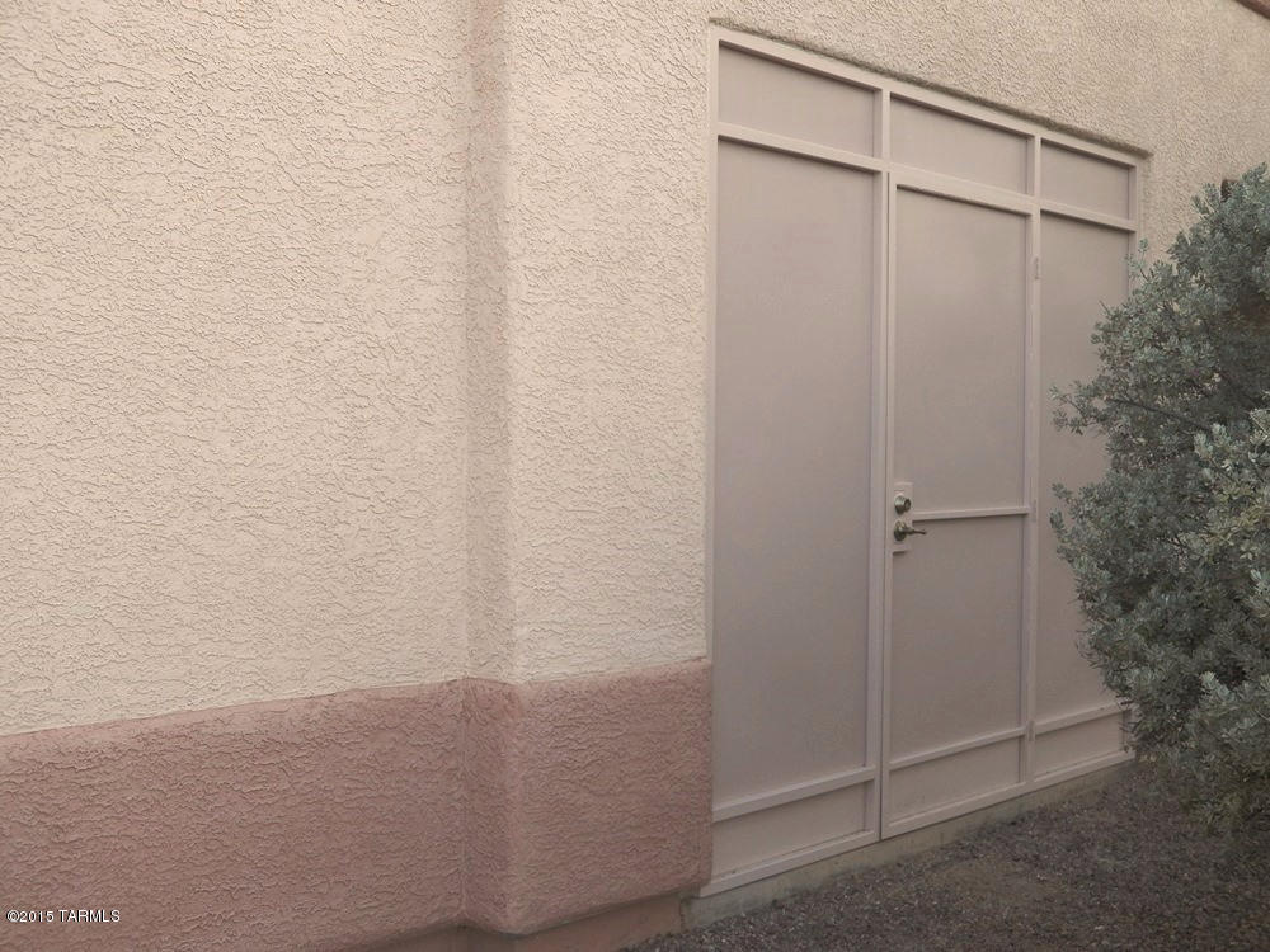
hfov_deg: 46.8
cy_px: 476
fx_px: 1468
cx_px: 635
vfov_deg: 36.0
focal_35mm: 40
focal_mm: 7.1
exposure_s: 1/160
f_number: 3.2
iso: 125
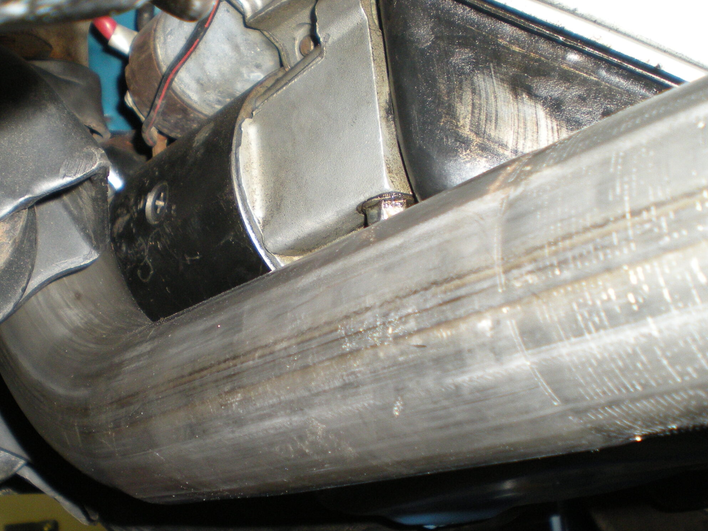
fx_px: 1002
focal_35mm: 49
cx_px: 268
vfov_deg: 29.6
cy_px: 322
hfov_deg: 38.7
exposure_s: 1/60
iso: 156
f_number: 3.1
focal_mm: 6.3
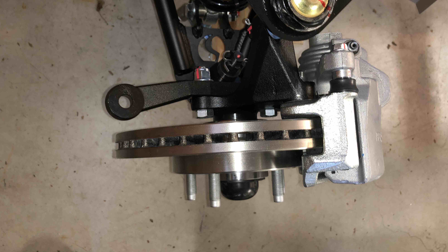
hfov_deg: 62.6
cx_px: 226
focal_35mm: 31
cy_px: 100
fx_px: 368
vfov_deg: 37.6
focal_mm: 4
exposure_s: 1/4
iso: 50
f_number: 1.8
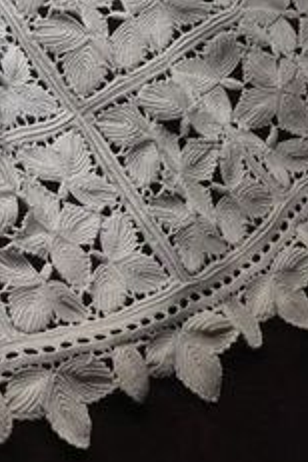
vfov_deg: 18.5
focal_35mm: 110
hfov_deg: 11.8
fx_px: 1412
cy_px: 120
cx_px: -184
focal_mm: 5.8
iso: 400
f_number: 2.8
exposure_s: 1/100
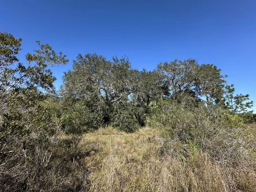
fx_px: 111
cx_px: 124
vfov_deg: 81.7
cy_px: 93
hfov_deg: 98.1
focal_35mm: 15
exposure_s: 1/1014
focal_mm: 2.22
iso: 40
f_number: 2.2
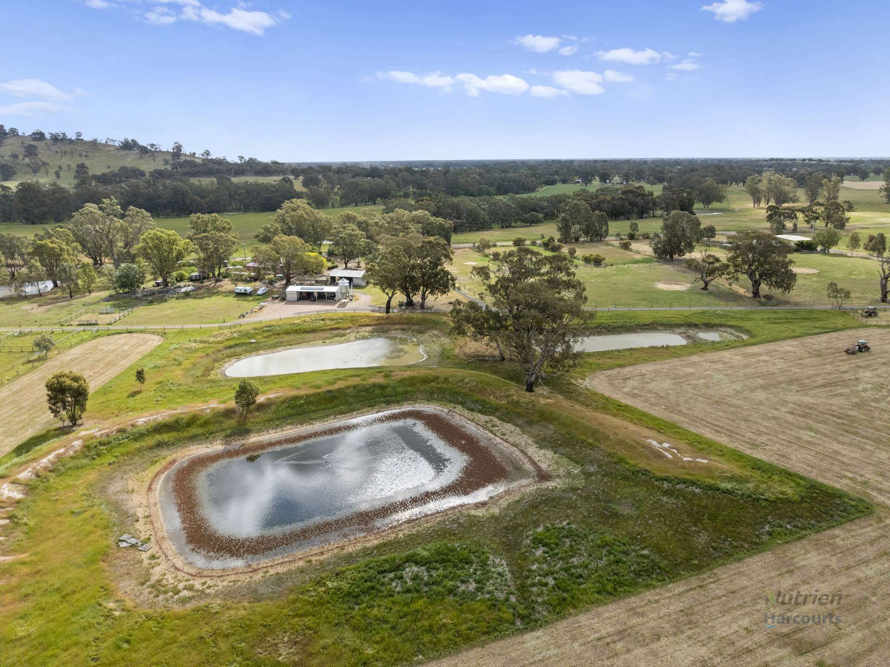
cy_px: 334
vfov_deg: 56.8
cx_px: 445
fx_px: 617
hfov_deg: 71.6
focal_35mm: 24
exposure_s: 1/6400
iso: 410
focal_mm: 12.29
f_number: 2.8
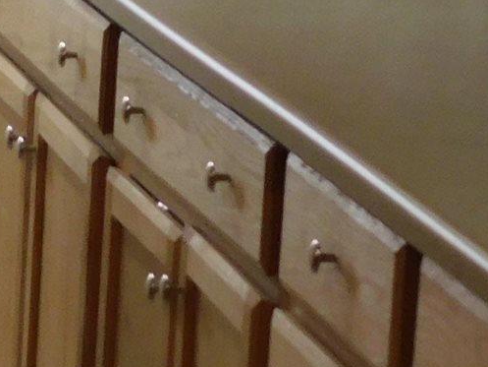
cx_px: -515
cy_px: -127
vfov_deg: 5.3
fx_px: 3920
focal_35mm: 278
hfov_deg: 6.9
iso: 160
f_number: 3.7
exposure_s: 1/30
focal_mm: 8
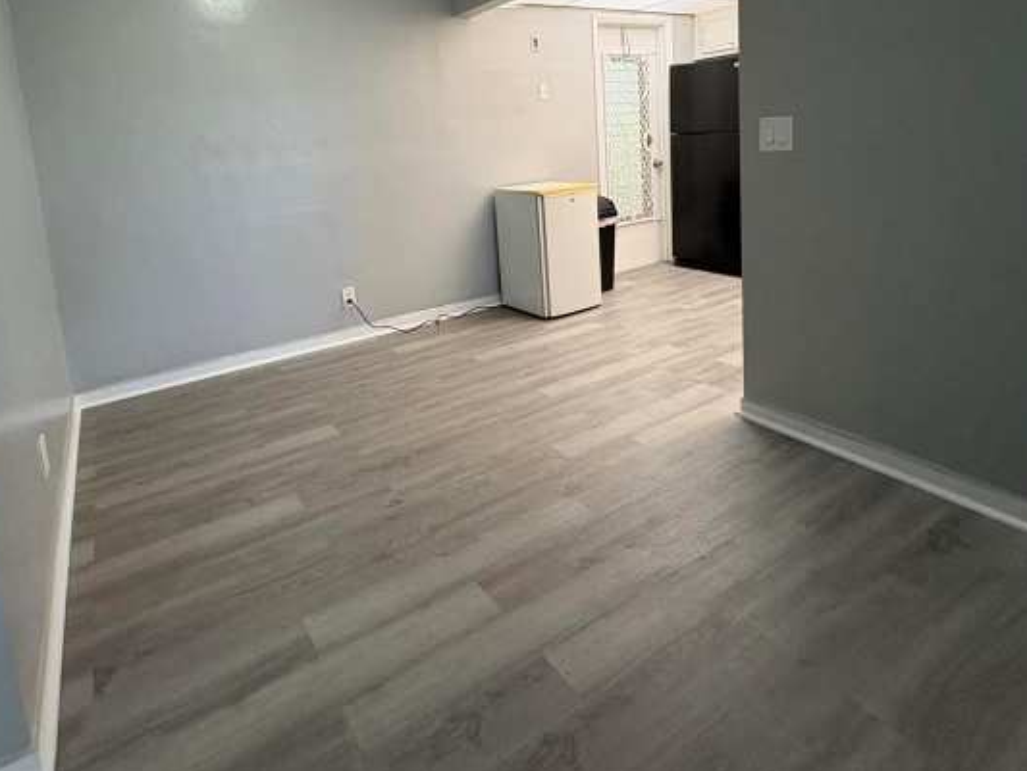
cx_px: 466
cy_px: 220
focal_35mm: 21
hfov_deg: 78.8
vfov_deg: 60.9
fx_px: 623
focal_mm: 2.22
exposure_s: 1/60
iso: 250
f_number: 2.2
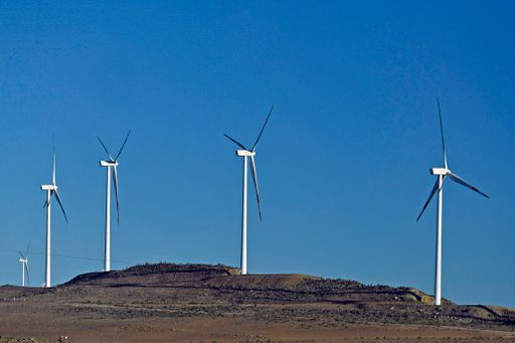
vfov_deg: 11.2
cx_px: 258
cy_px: 172
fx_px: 1745
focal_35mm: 122
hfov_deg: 16.8
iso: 400
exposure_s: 1/2000
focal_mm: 122
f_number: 8
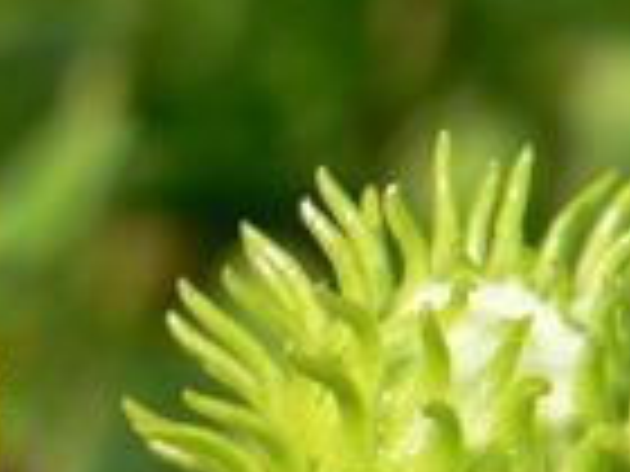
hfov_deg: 6.4
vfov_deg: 4.8
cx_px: -117
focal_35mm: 307
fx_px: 5587
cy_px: 721
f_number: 5.6
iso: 200
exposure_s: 1/640
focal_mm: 14.4
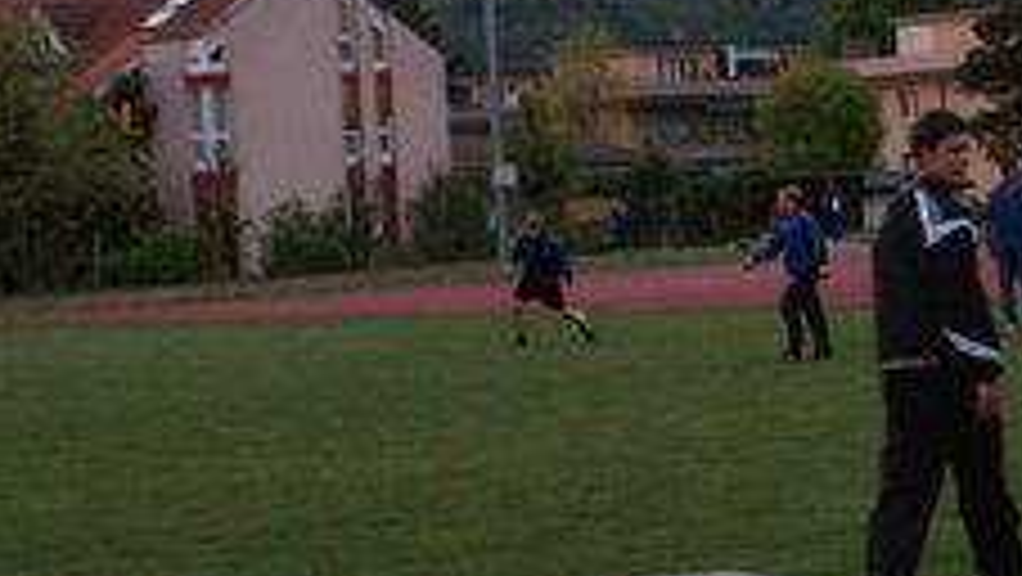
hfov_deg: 18.2
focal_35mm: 112
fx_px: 3037
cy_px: 236
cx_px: 1198
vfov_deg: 10.8
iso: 800
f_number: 5
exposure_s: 1/60
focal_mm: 30
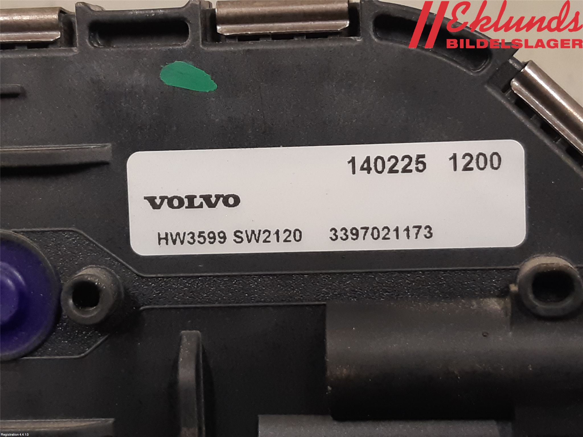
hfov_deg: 67.3
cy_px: 218
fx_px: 438
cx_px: 292
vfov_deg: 53.1
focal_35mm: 26
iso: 160
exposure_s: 1/50
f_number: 1.7
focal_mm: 3.93
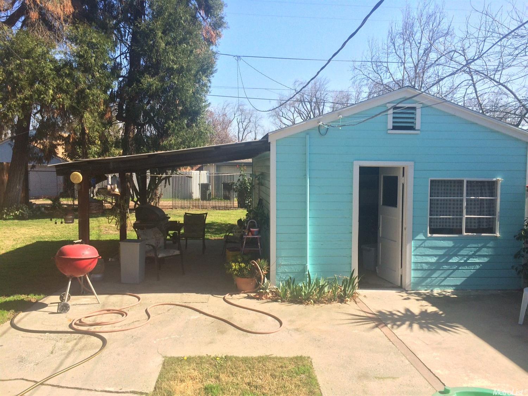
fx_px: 442
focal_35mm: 29
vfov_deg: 48.2
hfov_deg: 61.7
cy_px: 198
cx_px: 264
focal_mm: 4.15
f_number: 2.2
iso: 32
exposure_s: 1/1414
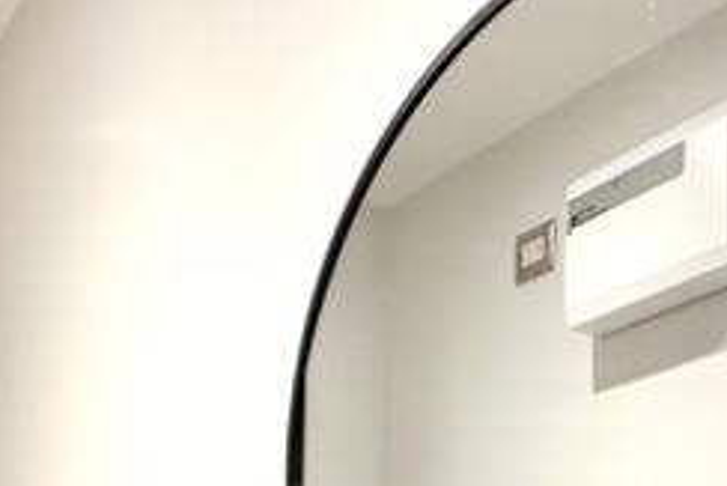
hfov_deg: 32.5
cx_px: 229
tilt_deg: -0.7
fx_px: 1233
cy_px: 808
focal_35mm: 61
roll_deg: -0.9
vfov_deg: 18.6
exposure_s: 1/100
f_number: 2.2
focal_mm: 2.22
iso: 160
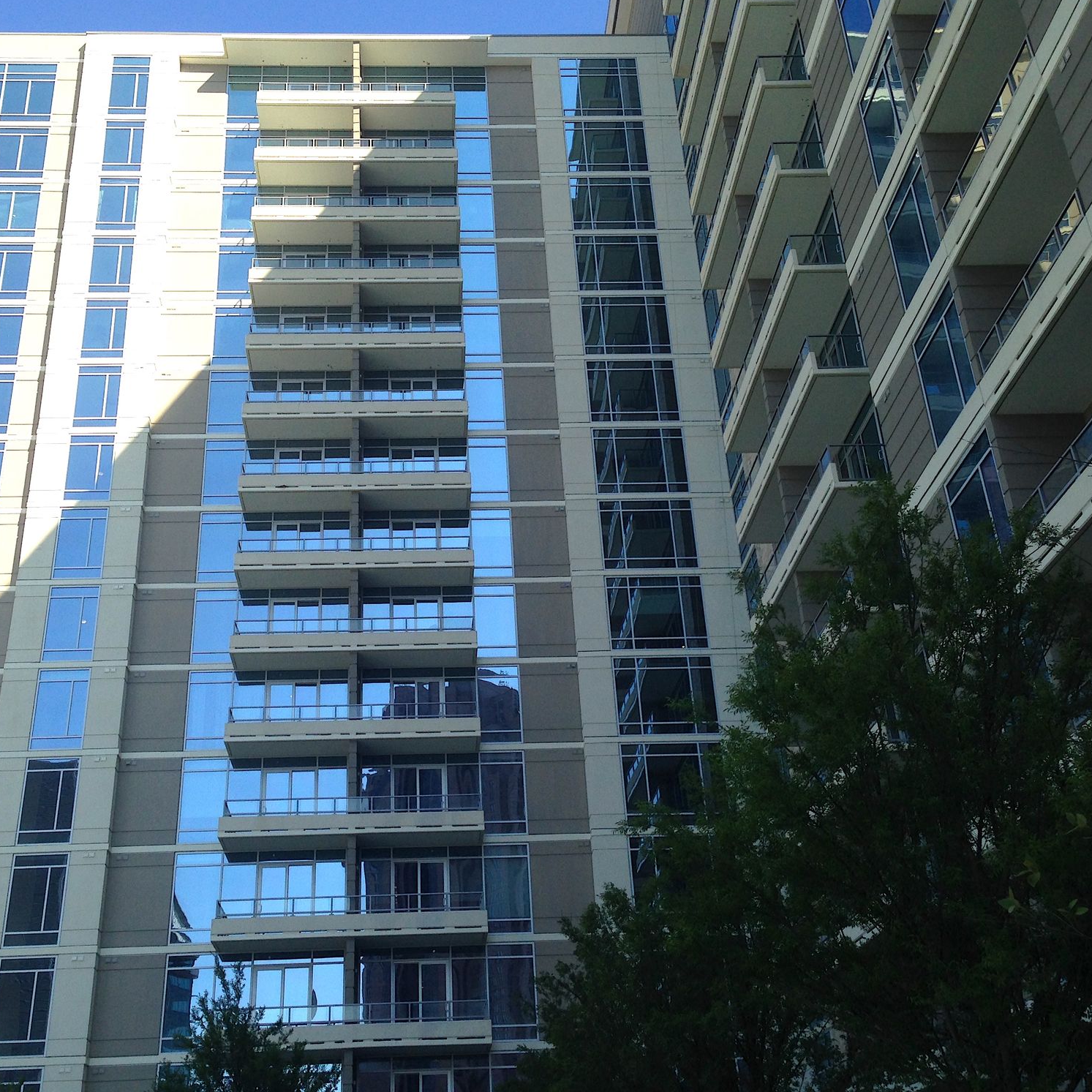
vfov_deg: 41.9
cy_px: 542
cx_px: 482
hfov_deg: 41.8
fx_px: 1428
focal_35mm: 40
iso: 50
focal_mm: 4.12
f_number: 2.4
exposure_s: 1/775
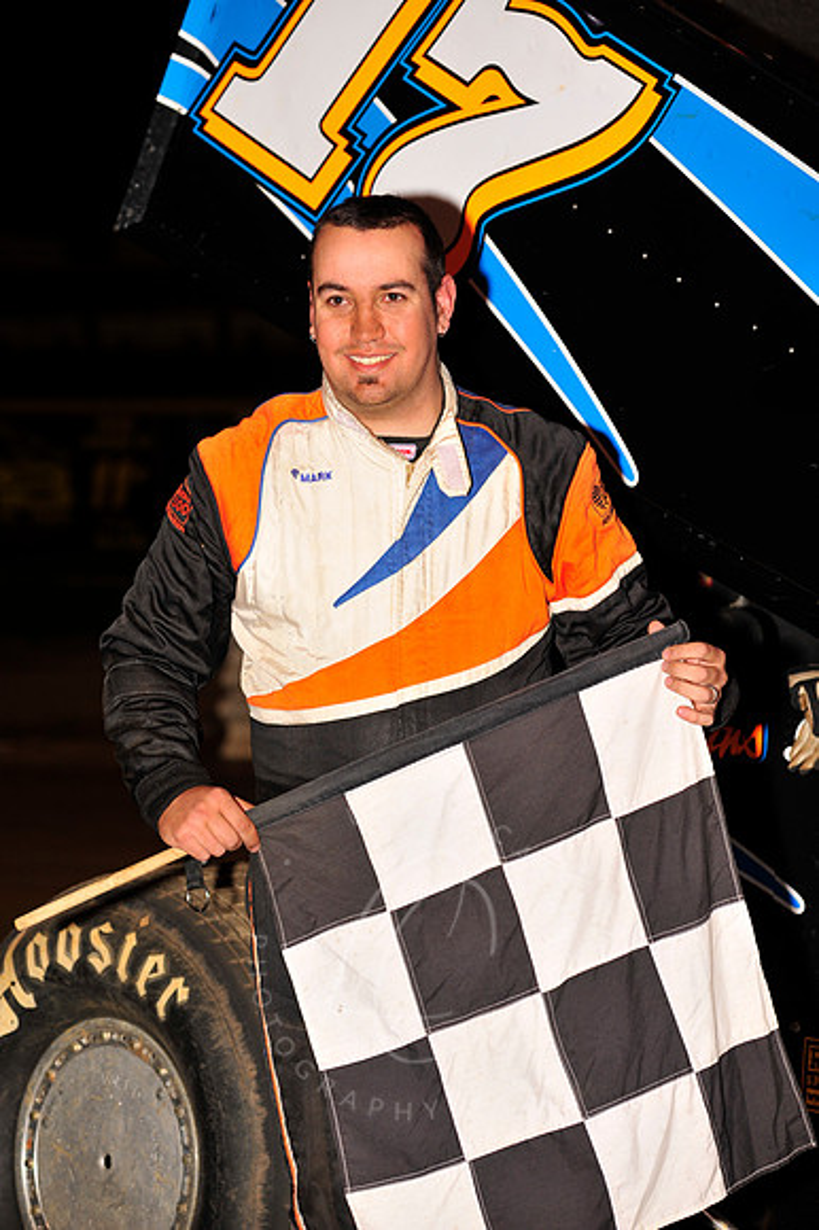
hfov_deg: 10.1
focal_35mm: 135
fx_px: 4612
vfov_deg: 15.2
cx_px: 410
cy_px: 615
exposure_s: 1/250
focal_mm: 135
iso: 500
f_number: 5.6
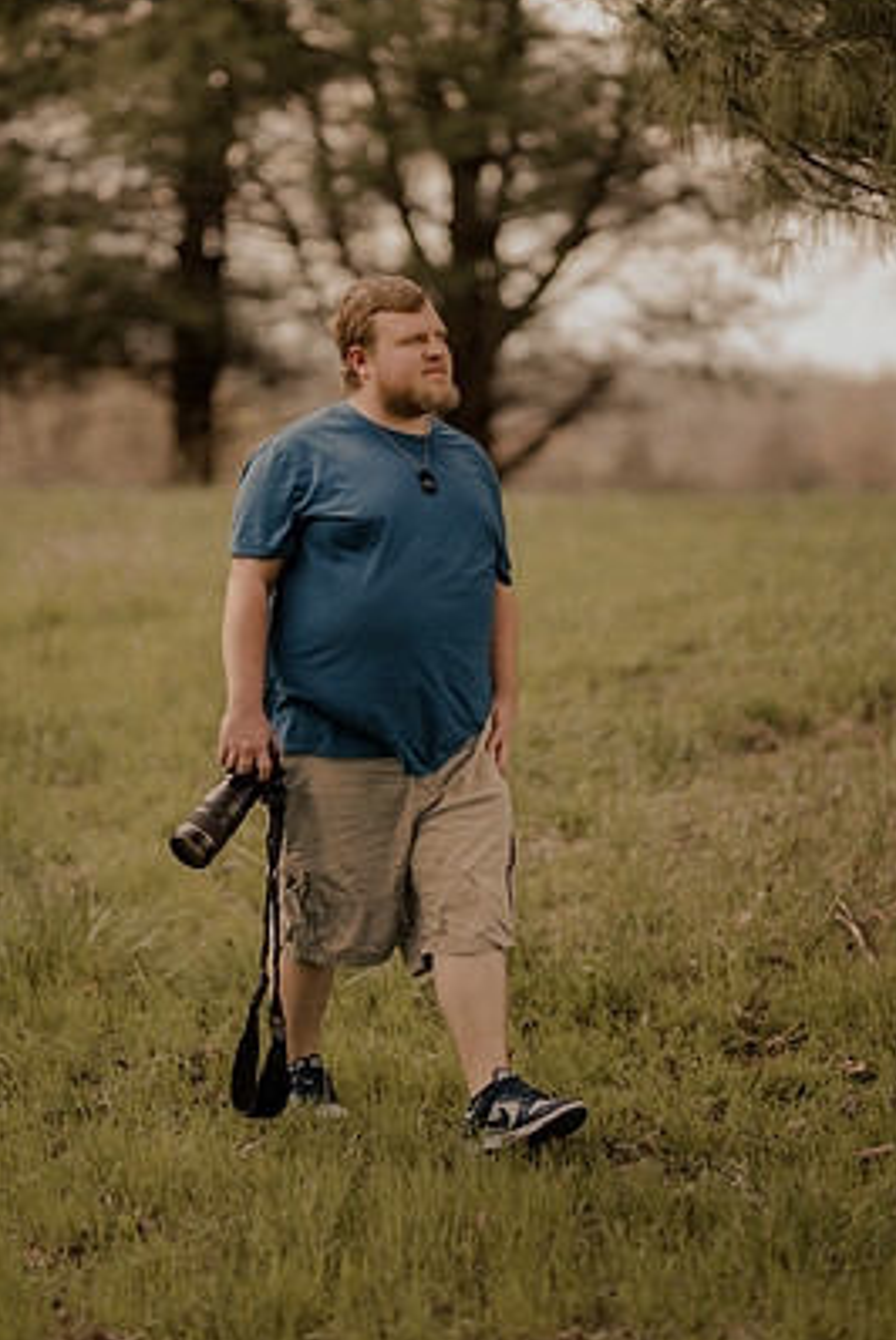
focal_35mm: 96
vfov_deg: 21.2
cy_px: 626
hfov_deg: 14.3
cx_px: 414
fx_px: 3578
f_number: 1.4
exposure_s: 1/1250
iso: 125
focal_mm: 85
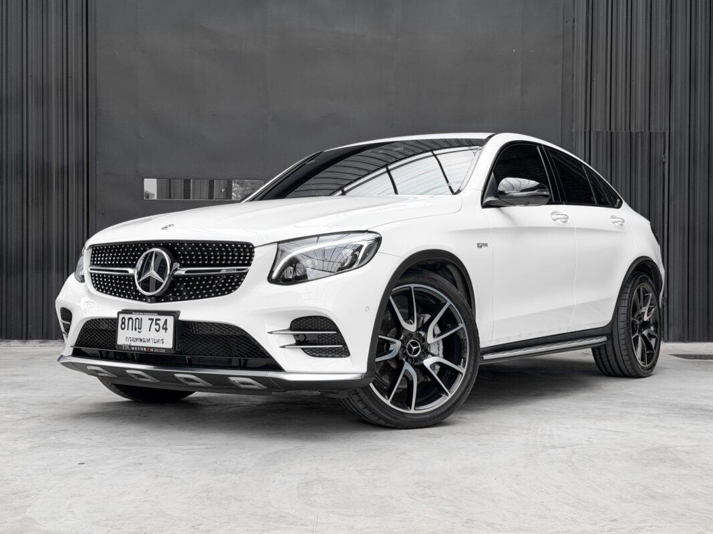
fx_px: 989
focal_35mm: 48
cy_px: 267
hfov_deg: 39.7
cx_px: 356
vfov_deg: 30.3
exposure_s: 1/1000
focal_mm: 6.76
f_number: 1.8
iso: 64
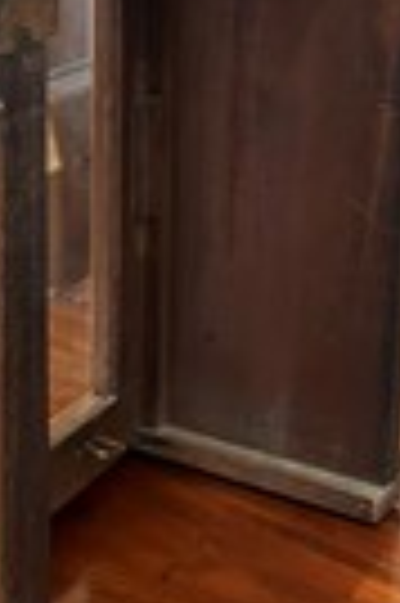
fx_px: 1353
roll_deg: +0.4
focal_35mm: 81
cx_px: 45
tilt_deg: -16.1
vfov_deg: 24.7
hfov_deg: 16.6
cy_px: 126
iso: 320
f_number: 1.5
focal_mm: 5.7
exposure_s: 1/50
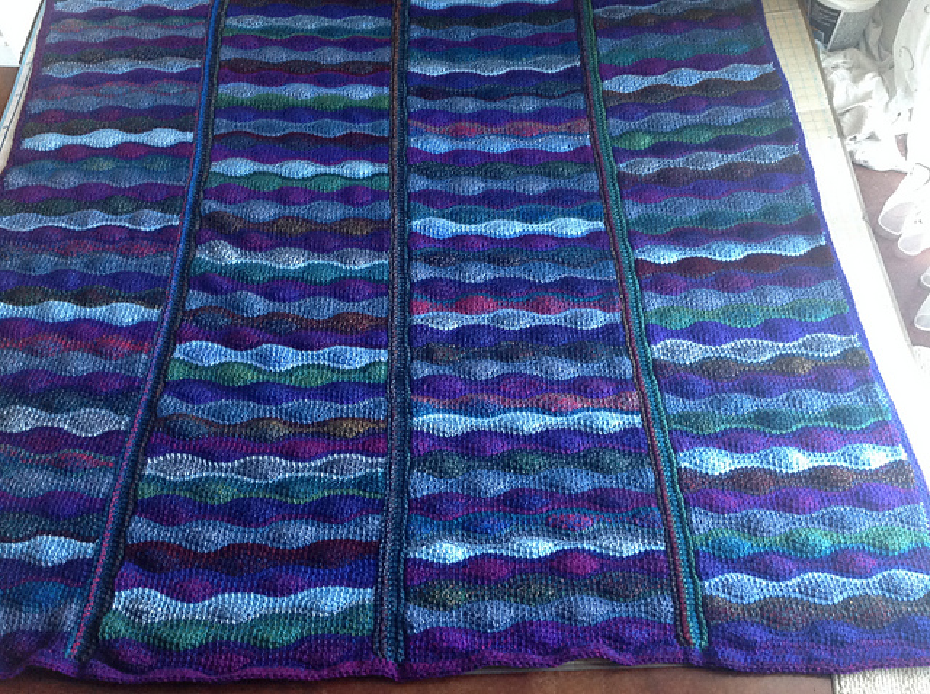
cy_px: 347
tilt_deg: -55.4
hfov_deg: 52.7
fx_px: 939
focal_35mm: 35
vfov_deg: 40.6
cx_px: 465
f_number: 2.4
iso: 200
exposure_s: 1/15
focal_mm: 4.28
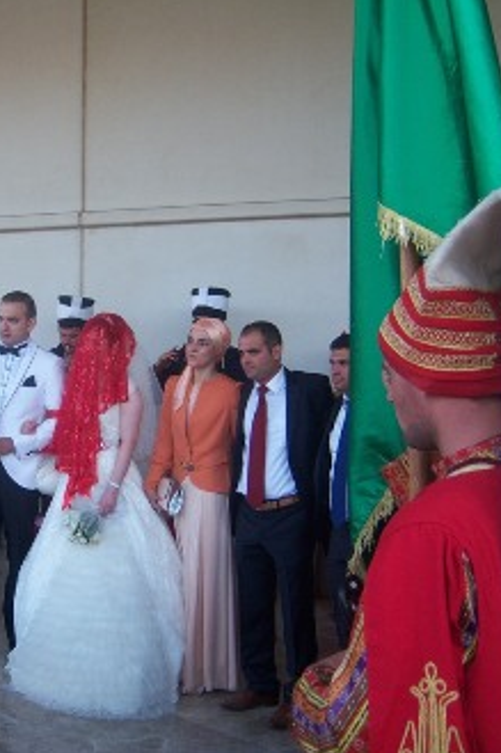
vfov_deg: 38.9
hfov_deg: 25.6
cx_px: 53
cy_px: 373
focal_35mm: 51
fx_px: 1066
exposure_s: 1/60
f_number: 2.8
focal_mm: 7.5
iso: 80
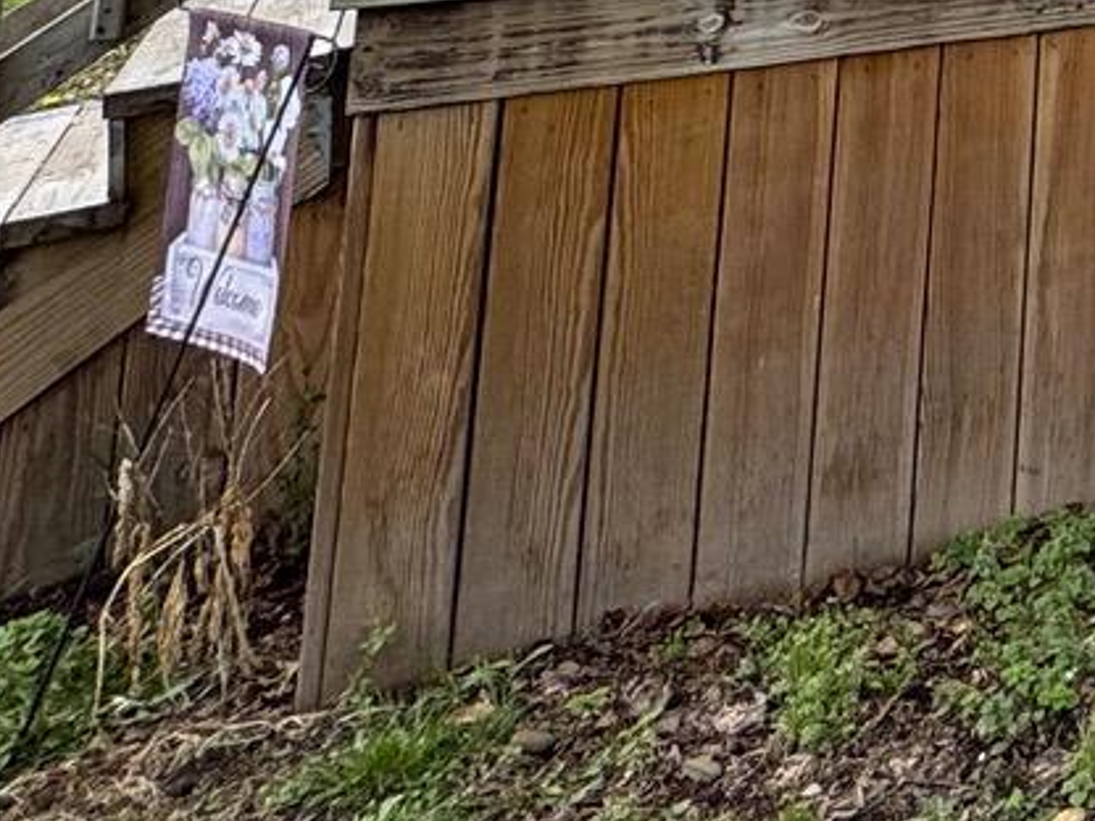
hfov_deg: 20.1
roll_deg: +0.6
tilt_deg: +9.3
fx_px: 2183
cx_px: 1987
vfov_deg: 16.4
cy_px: -805
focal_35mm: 69
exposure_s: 1/636
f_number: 2.2
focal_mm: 2.22
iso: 50
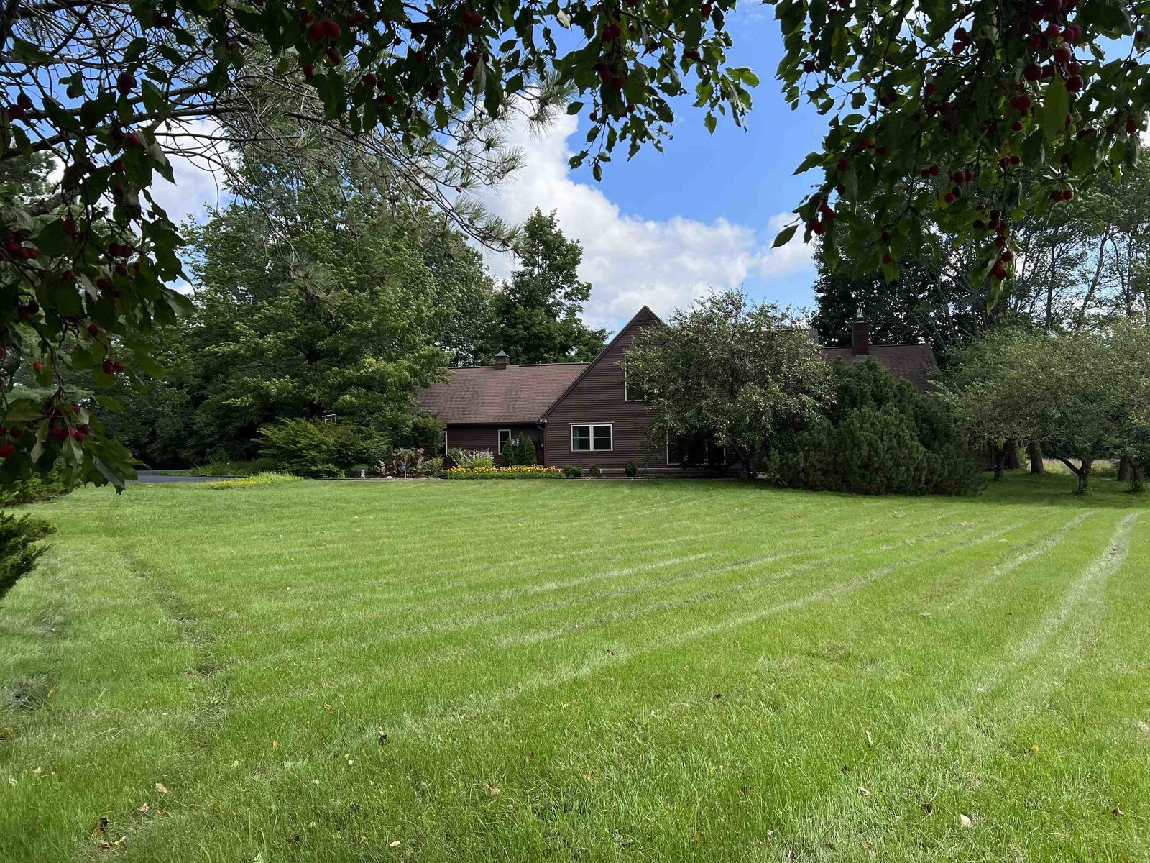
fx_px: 864
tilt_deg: -0.7
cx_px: 575
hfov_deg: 67.3
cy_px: 432
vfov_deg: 53.1
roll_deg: +1.1
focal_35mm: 26
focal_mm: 5.7
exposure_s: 1/3968
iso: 50
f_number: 1.5
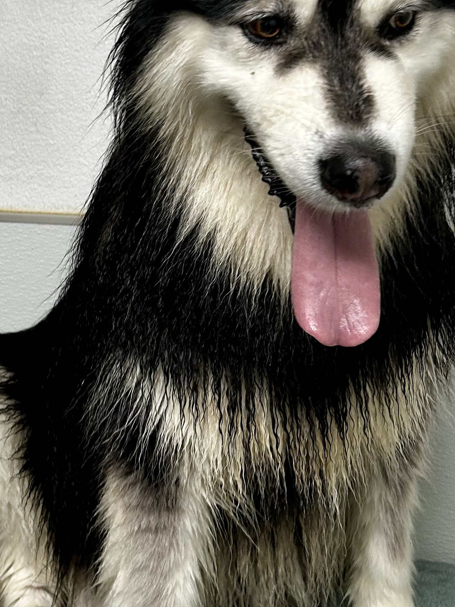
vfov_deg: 31.5
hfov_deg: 24.0
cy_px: 215
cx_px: 213
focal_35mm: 61
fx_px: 1069
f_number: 1.5
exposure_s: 1/60
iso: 100
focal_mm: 5.7
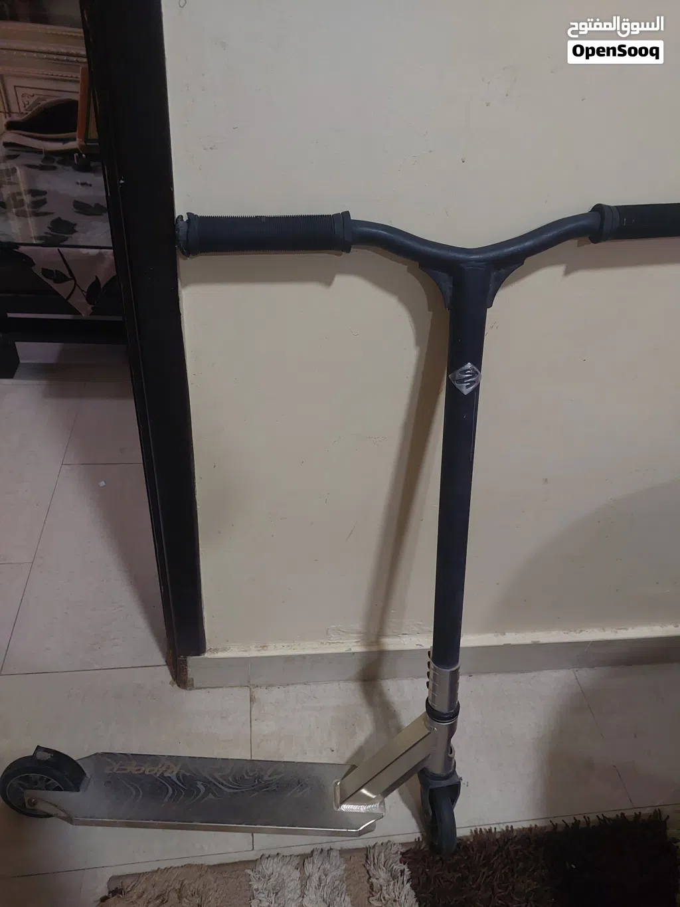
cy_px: 454
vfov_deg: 73.9
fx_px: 602
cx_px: 340
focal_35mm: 23
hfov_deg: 58.9
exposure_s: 1/50
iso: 500
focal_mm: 5.06
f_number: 1.8
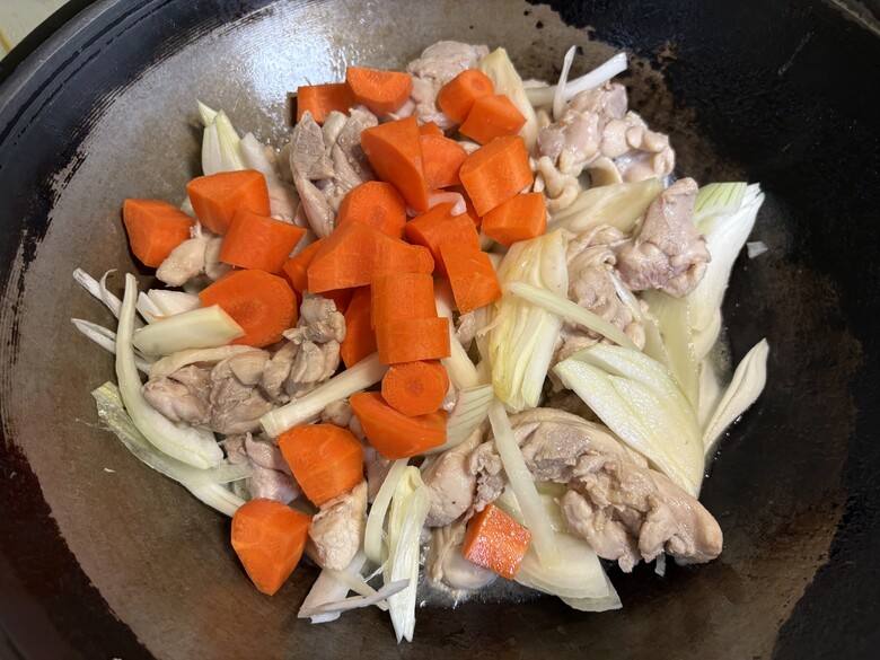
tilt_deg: -60.2
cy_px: 330
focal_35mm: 26
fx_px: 661
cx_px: 440
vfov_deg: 53.1
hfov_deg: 67.3
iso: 125
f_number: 1.6
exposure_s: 1/60
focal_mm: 5.96
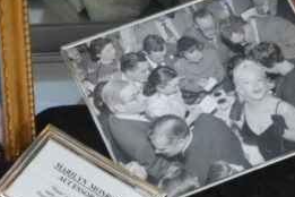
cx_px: 81
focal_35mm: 172
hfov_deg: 11.9
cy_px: 114
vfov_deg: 8.0
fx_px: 1409
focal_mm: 12.1
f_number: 3.3
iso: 800
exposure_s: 1/13
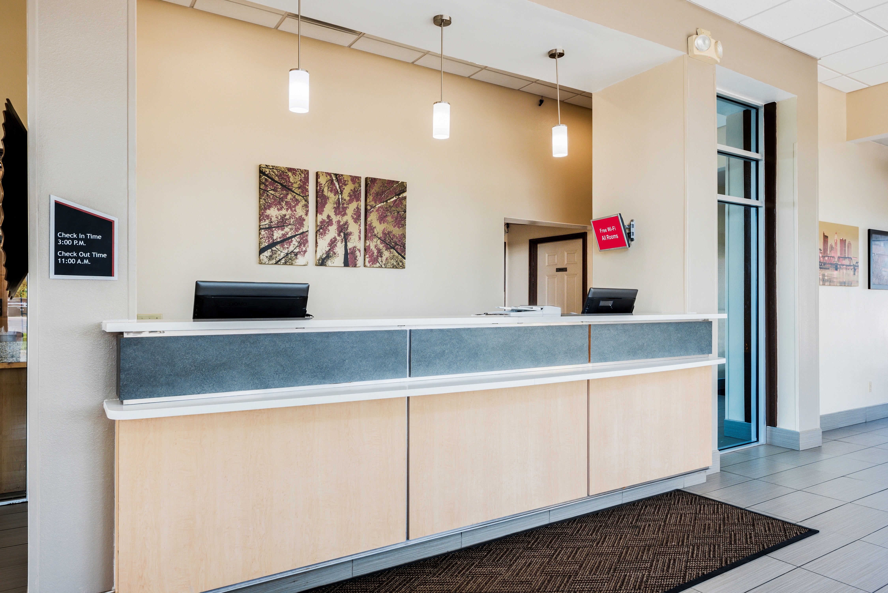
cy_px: 296
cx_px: 444
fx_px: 592
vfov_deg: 53.2
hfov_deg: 73.7
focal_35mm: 24
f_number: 8
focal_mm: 24
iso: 400
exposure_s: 1/15
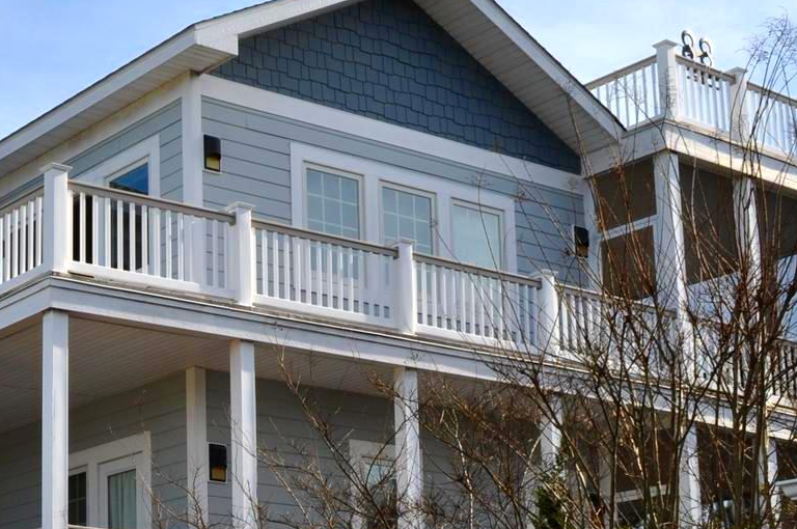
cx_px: 45
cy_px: 480
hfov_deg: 24.5
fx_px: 1769
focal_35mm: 80
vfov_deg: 16.8
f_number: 14
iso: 200
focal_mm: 20
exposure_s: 1/200
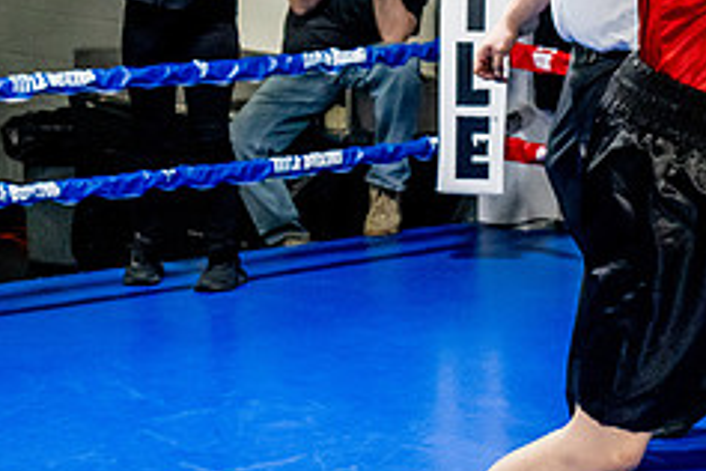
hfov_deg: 15.7
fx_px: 2490
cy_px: 183
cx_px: 766
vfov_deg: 10.8
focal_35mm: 127
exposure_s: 1/800
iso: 5000
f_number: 2.8
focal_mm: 35
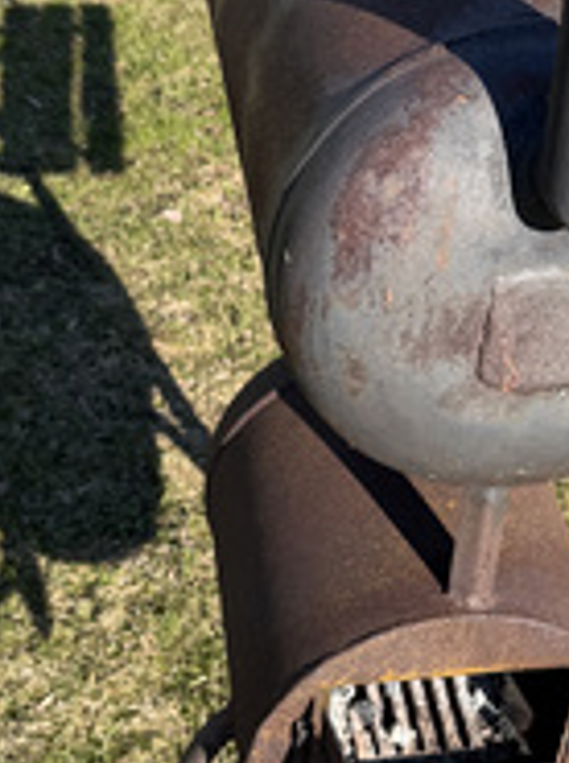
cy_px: 367
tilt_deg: -34.3
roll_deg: -10.3
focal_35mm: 65
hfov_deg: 22.2
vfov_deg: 29.9
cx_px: 472
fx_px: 1430
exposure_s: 1/2053
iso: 80
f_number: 1.78
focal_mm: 6.76
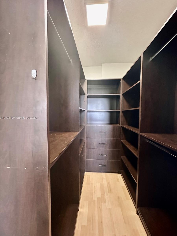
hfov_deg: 85.7
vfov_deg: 102.1
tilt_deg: -2.1
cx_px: 88
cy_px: 118
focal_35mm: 14
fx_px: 95
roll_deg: -1.0
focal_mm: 2.22
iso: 1000
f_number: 2.2
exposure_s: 1/40
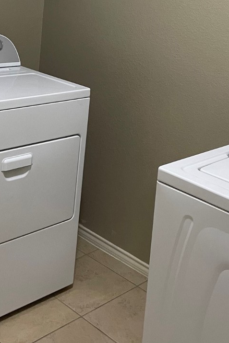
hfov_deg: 23.4
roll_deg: -6.1
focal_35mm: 58
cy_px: 30
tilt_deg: -7.2
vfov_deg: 32.6
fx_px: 554
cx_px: 114
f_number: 1.6
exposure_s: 1/60
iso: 160
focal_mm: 4.2
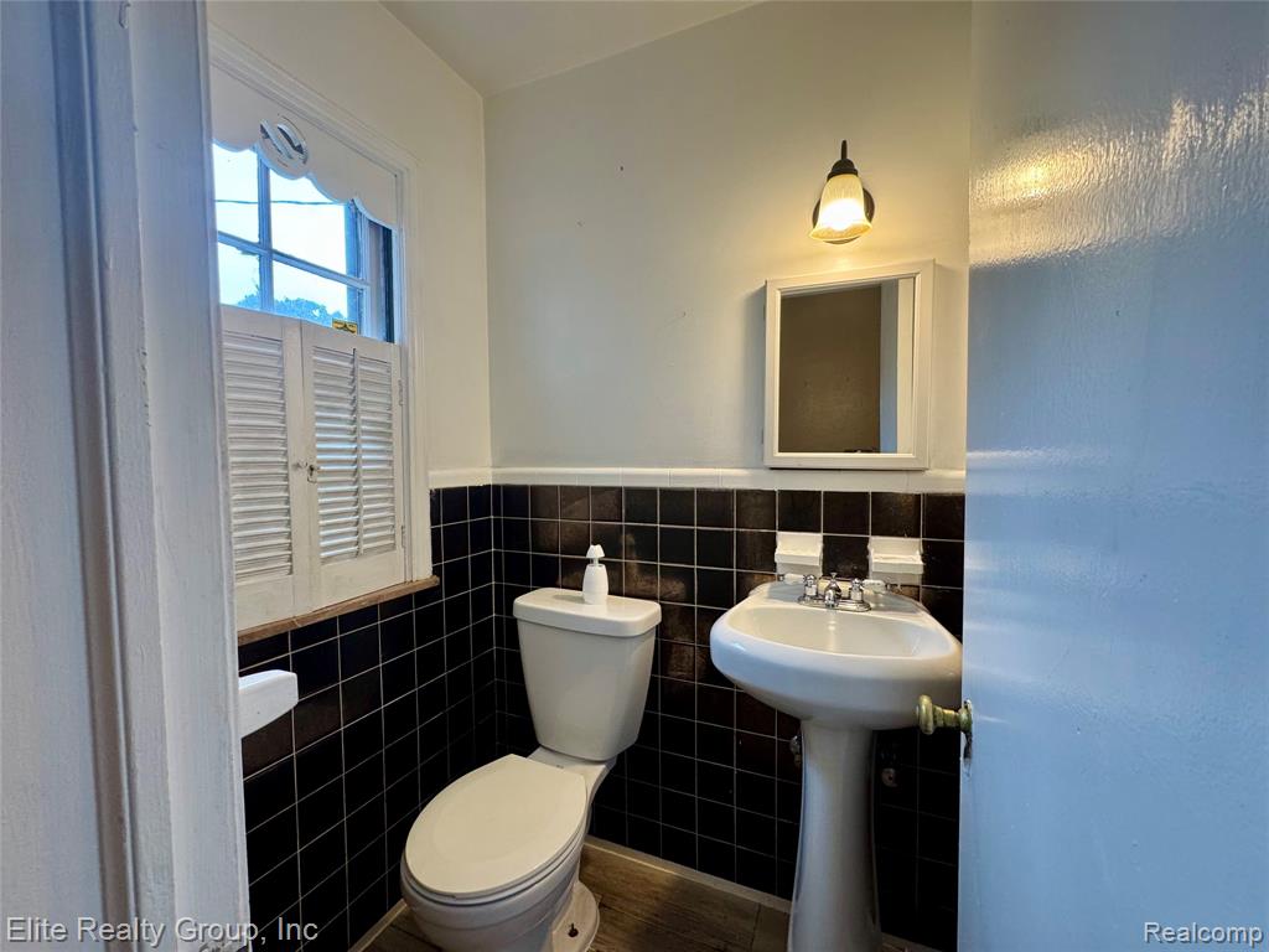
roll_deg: +0.9
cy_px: 476
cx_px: 634
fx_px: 513
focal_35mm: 14
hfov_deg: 102.1
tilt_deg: -2.6
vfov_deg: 85.7
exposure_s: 1/120
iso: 200
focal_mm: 2.22
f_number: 2.2
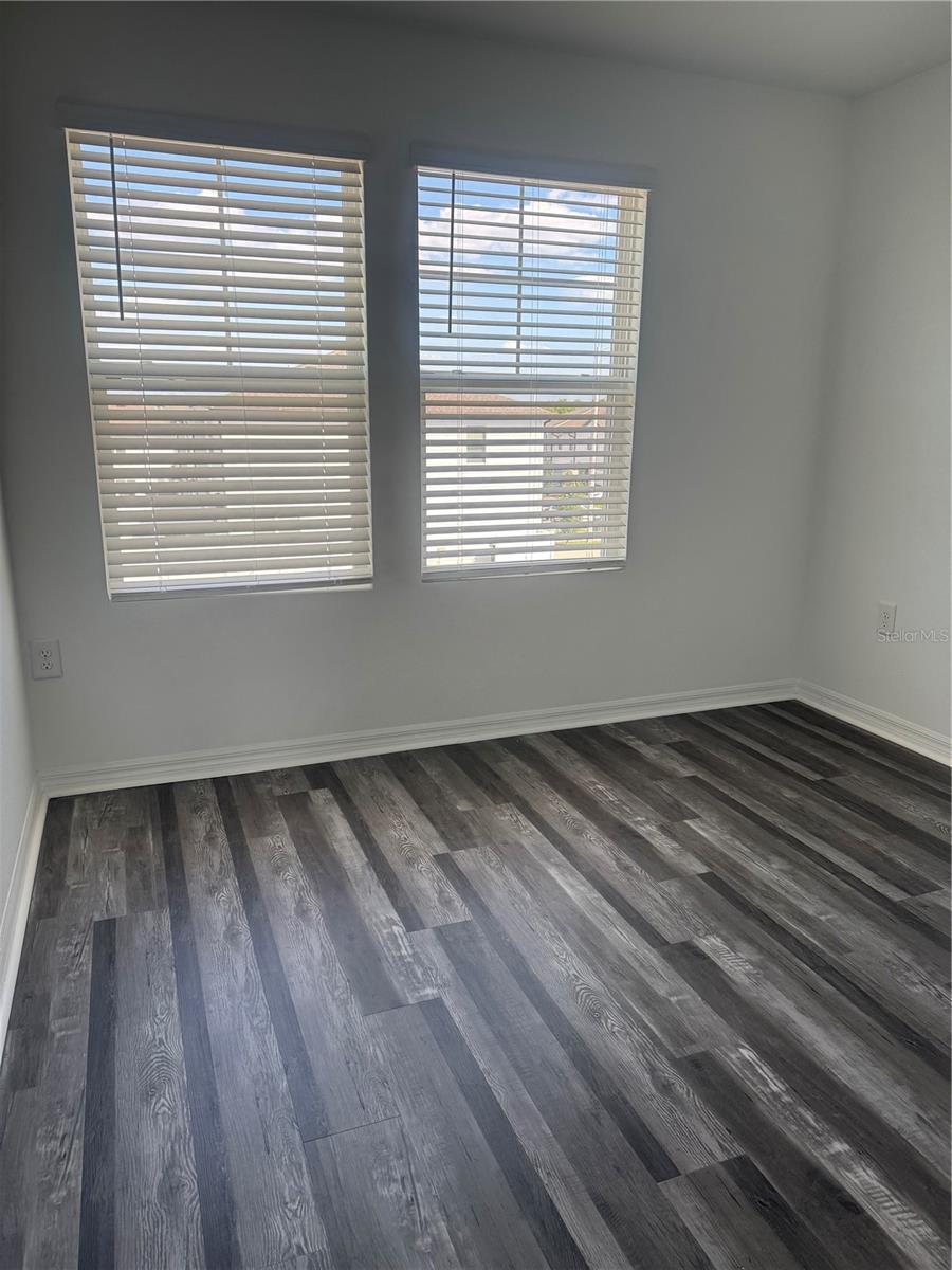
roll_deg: +0.5
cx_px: 476
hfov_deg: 56.8
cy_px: 635
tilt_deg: -14.1
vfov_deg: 71.6
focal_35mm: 24
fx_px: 880
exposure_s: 1/264
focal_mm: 6.76
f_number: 1.78
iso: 80
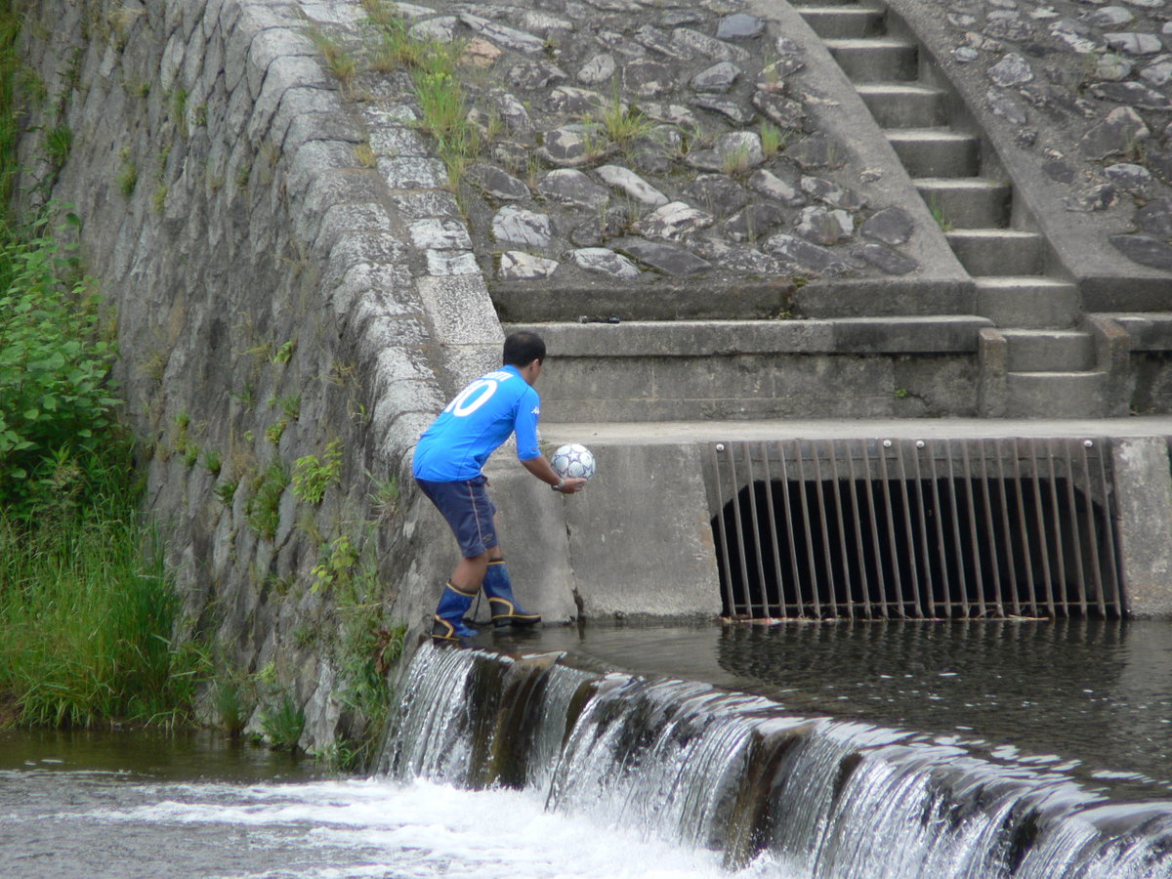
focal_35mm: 432
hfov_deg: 4.6
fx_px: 14626
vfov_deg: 3.4
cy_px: 440
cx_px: 586
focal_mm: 72
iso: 100
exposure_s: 1/800
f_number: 3.3
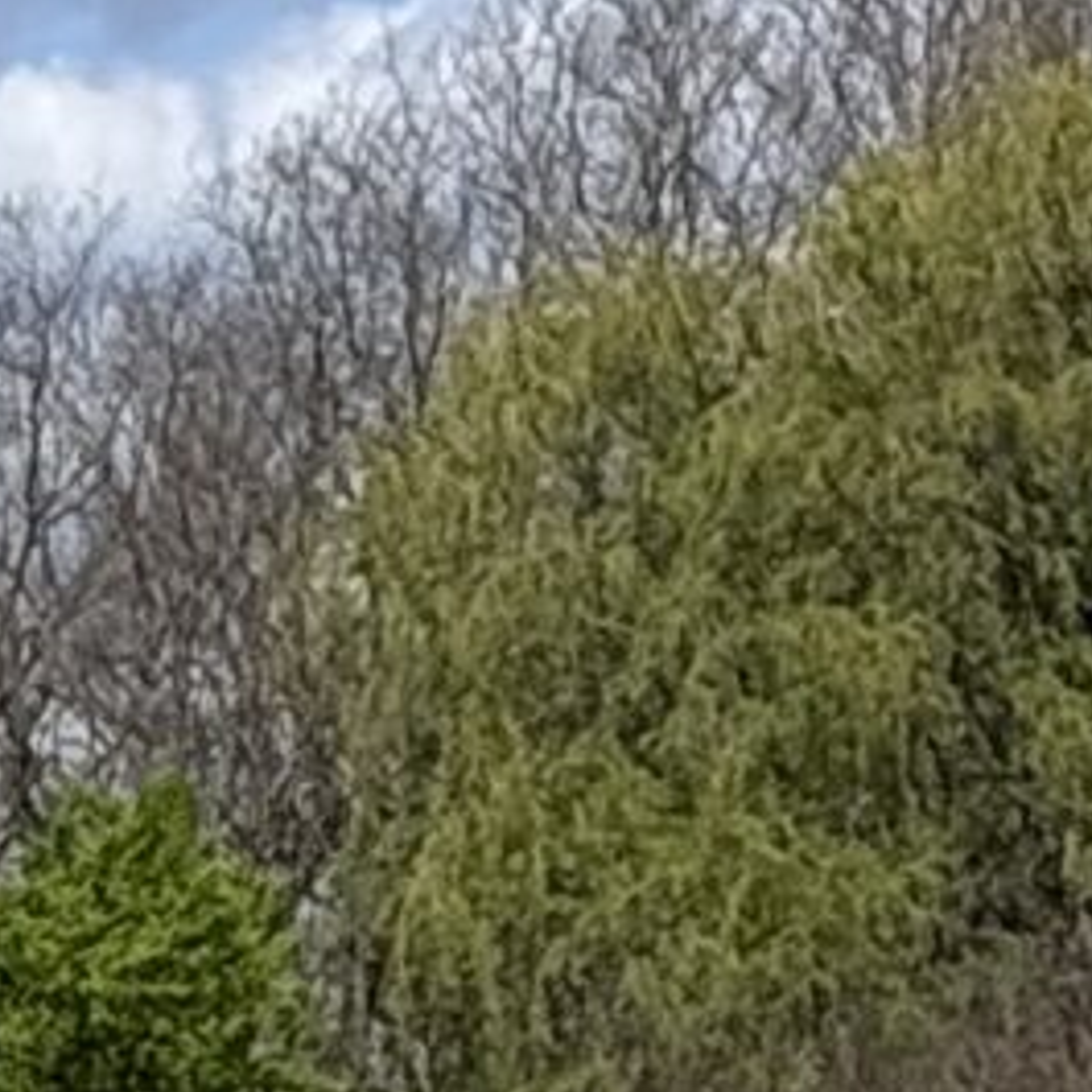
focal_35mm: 410
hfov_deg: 3.9
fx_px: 14633
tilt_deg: -0.8
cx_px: -3948
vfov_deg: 4.2
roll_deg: -0.2
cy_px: 1970
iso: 64
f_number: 1.78
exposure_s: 1/5587
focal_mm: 6.76
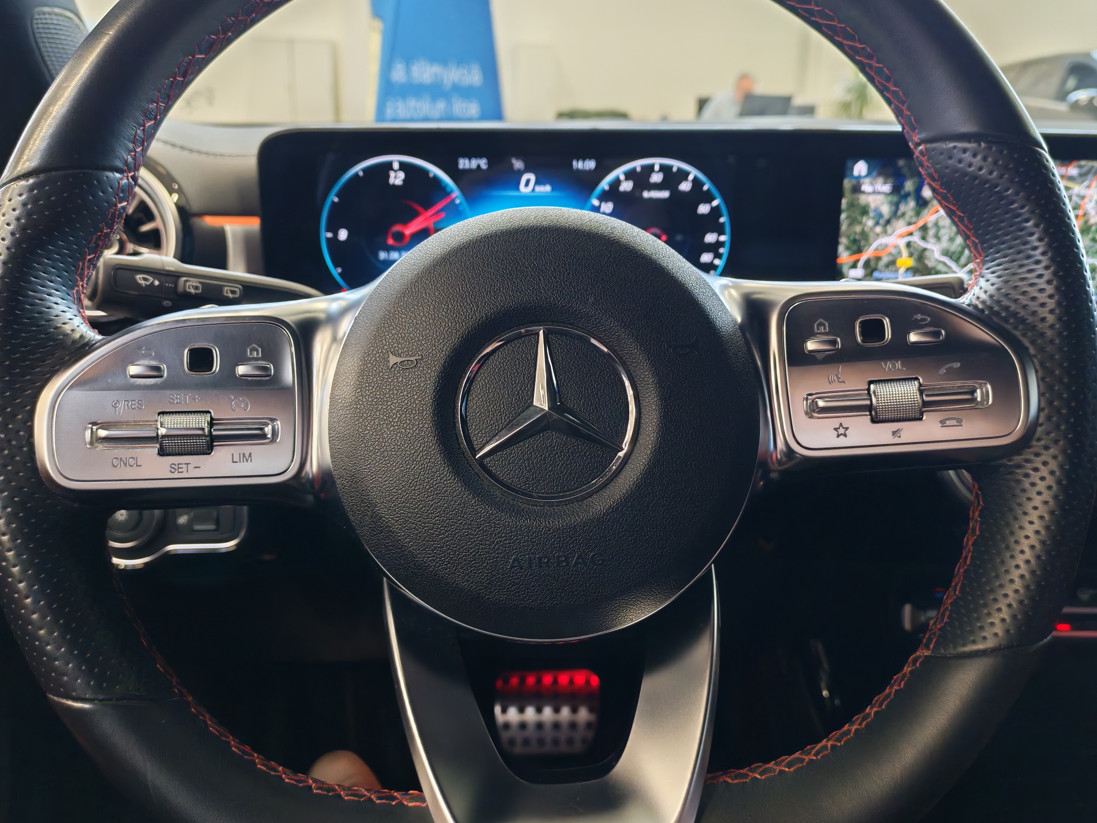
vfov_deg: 46.8
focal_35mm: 30
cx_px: 548
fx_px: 951
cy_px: 412
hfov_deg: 60.0
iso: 809
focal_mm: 6.12
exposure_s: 1/100
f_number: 1.9
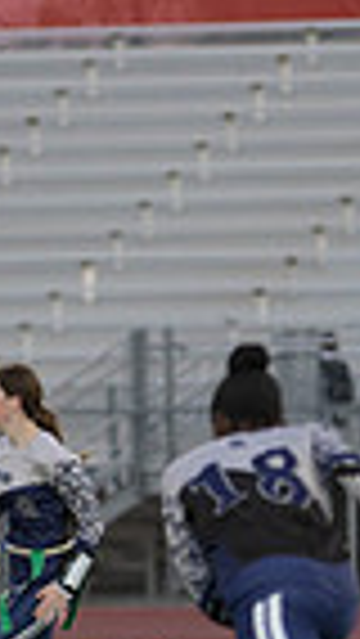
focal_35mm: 641
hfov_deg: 1.9
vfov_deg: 3.4
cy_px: 637
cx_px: 126
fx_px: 10865
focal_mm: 150
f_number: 2.8
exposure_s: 1/640
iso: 900
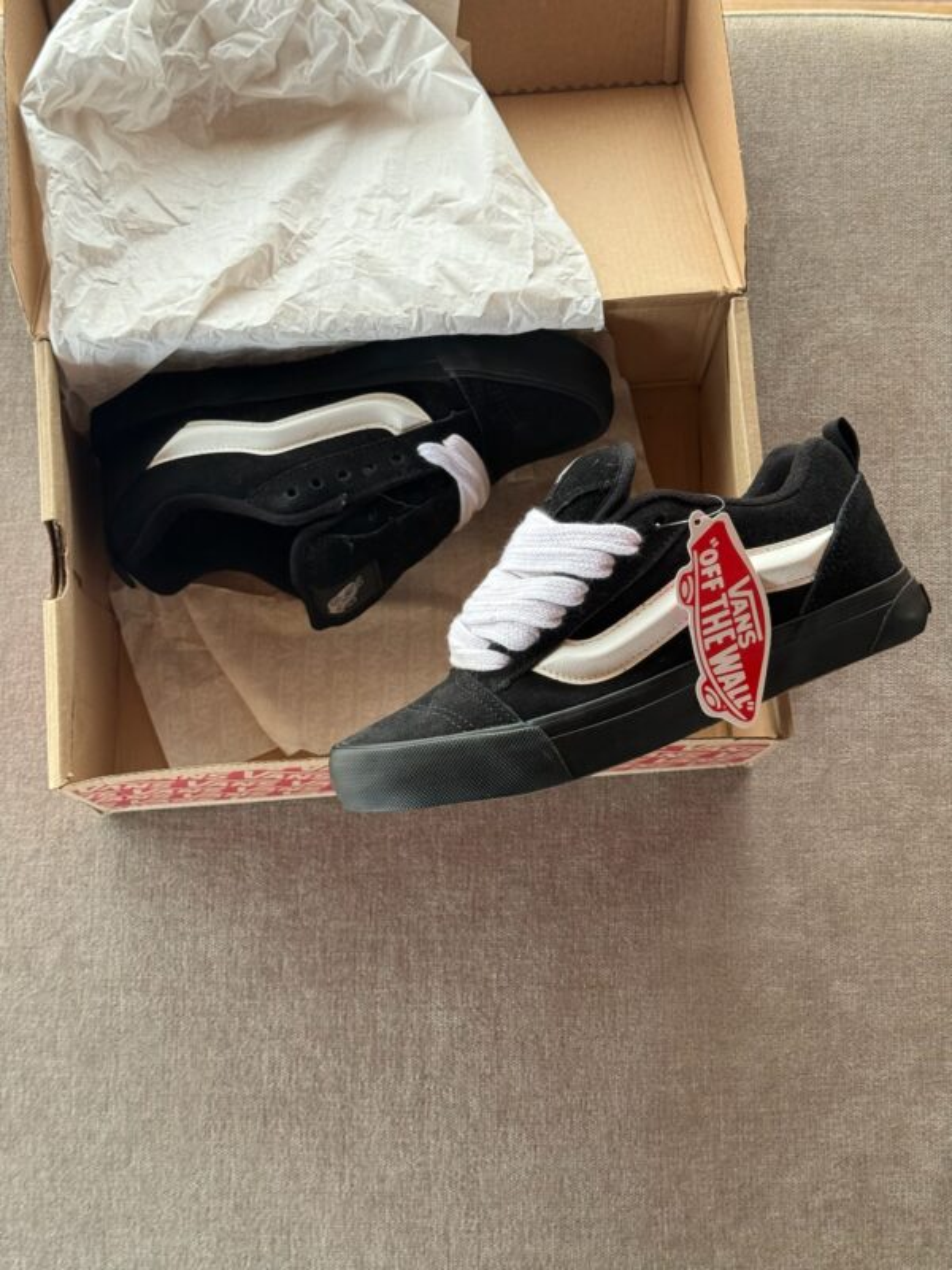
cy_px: 635
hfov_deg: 30.3
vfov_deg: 39.7
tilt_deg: -78.9
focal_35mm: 48
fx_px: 1760
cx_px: 476
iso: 100
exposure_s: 1/71
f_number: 1.78
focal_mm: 6.76
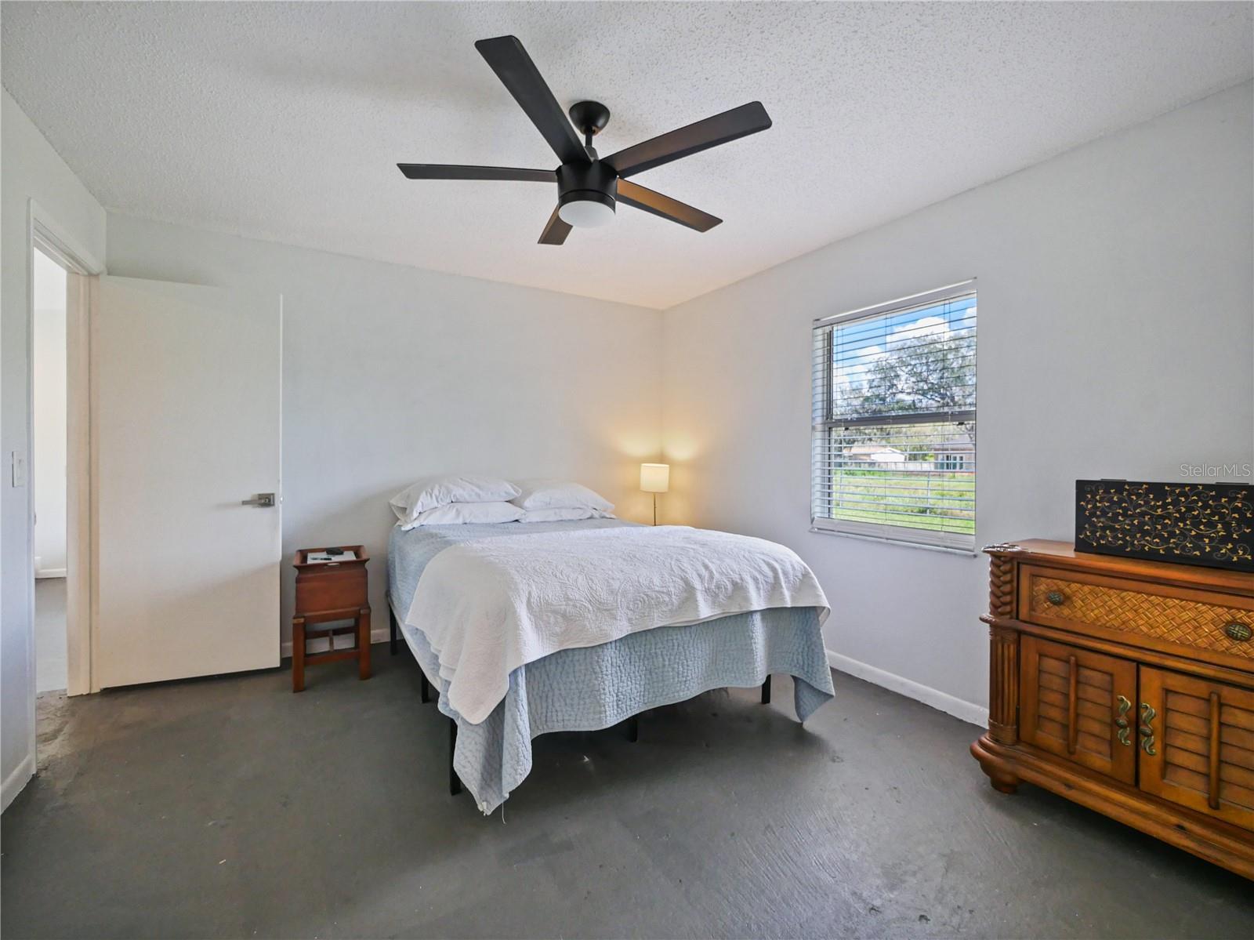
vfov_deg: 85.6
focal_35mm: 14
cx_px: 627
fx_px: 507
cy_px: 470
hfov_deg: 102.1
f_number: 4
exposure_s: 1/60
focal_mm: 7
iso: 640
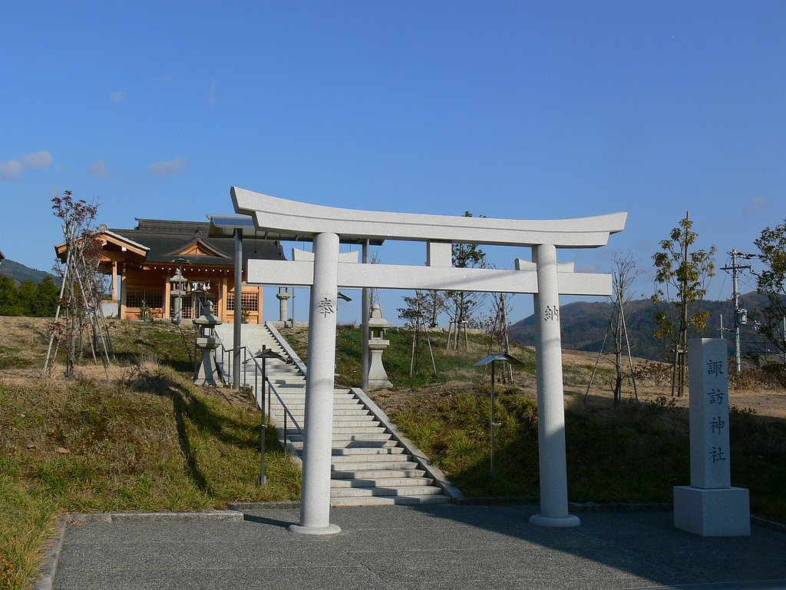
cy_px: 295
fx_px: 931
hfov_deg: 45.8
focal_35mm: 41
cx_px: 393
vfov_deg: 35.1
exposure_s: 1/400
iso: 80
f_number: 6.3
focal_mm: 8.5
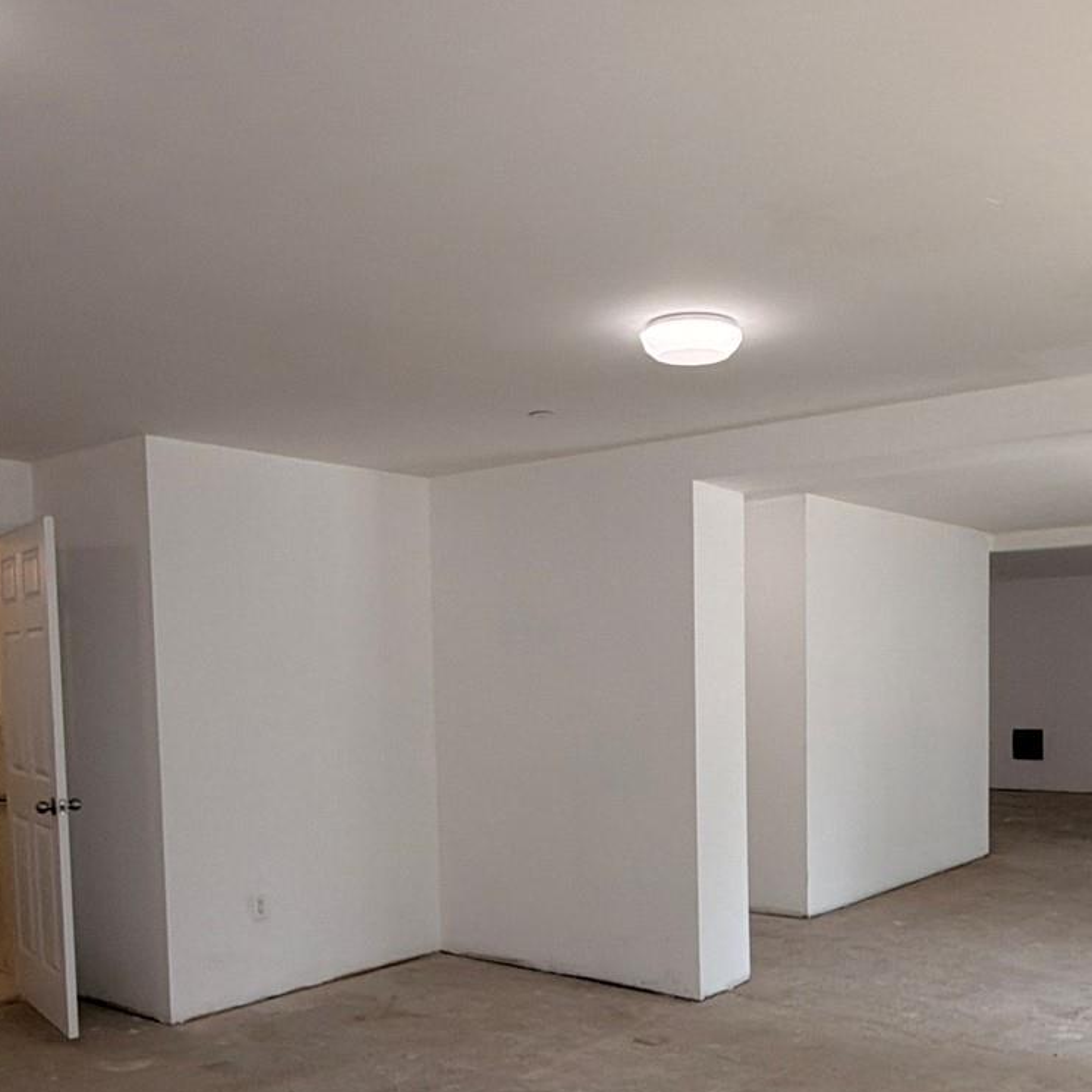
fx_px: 1213
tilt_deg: -3.5
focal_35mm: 34
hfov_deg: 48.2
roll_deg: +0.1
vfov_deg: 47.5
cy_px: 749
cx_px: 646
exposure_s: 1/120
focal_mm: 2.22
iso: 50
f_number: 2.2
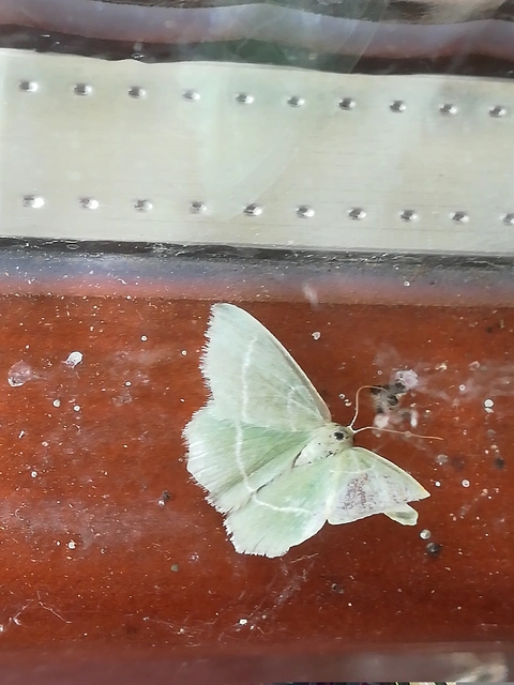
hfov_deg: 20.7
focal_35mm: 71
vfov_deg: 27.4
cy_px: 342
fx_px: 1406
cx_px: 257
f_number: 2.2
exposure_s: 1/33.3
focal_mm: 3.83
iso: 200
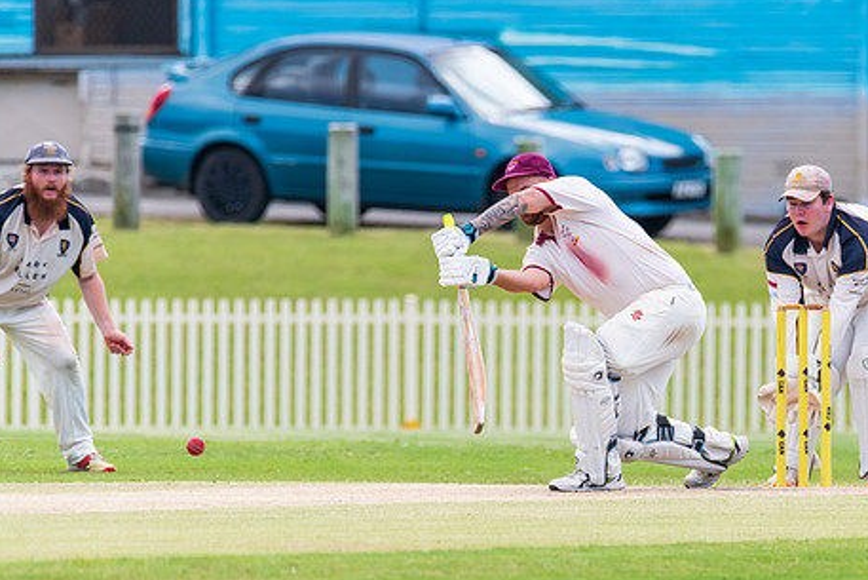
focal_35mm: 917
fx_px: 22116
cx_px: 628
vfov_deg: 1.5
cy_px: 380
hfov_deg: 2.2
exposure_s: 1/1000
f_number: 6.3
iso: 640
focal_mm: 600
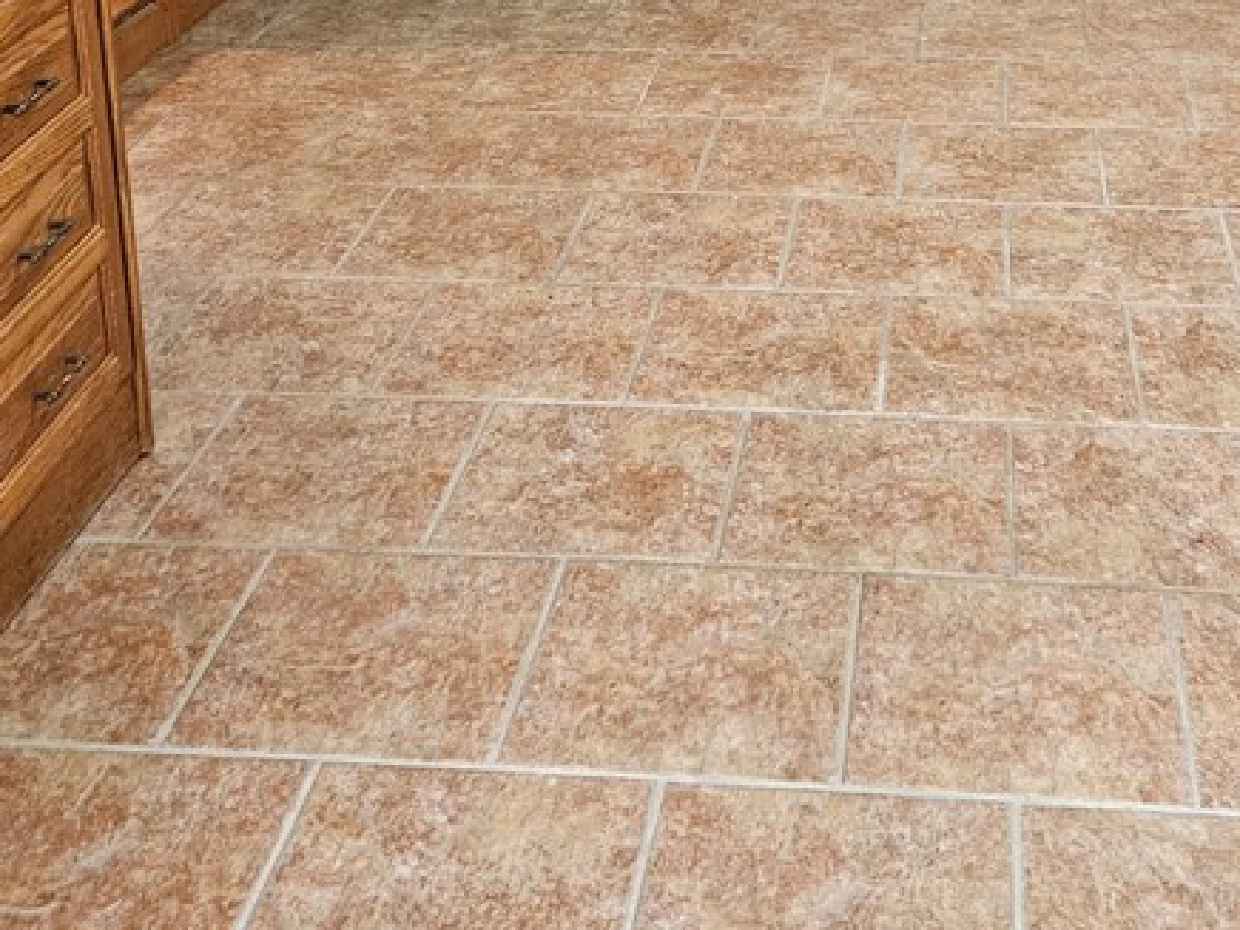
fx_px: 1934
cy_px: -139
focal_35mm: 54
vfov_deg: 24.8
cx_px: 759
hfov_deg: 35.4
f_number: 1.8
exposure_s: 1/120
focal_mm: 5.4
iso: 640
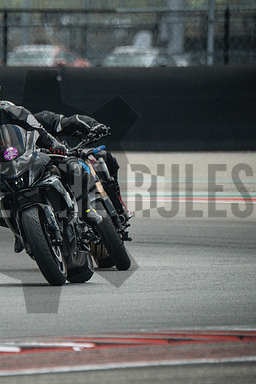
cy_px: 192
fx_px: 9670
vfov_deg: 2.3
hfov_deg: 1.5
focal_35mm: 905
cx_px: 42
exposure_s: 1/1600
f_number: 5.6
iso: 2000
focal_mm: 400
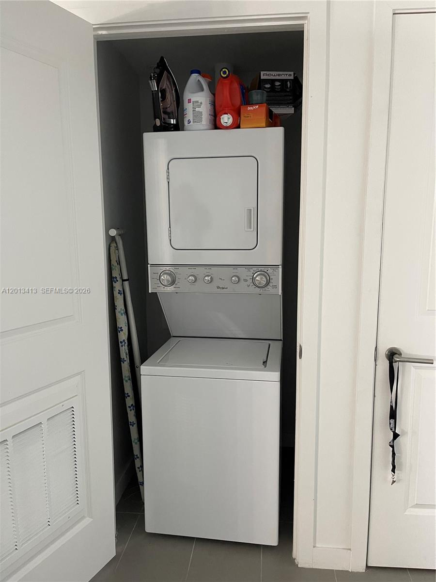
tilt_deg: -7.7
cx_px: 218
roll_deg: -0.2
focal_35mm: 26
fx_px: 437
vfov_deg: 67.3
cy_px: 291
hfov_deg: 53.1
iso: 400
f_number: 1.6
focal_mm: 5.1
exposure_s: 1/60
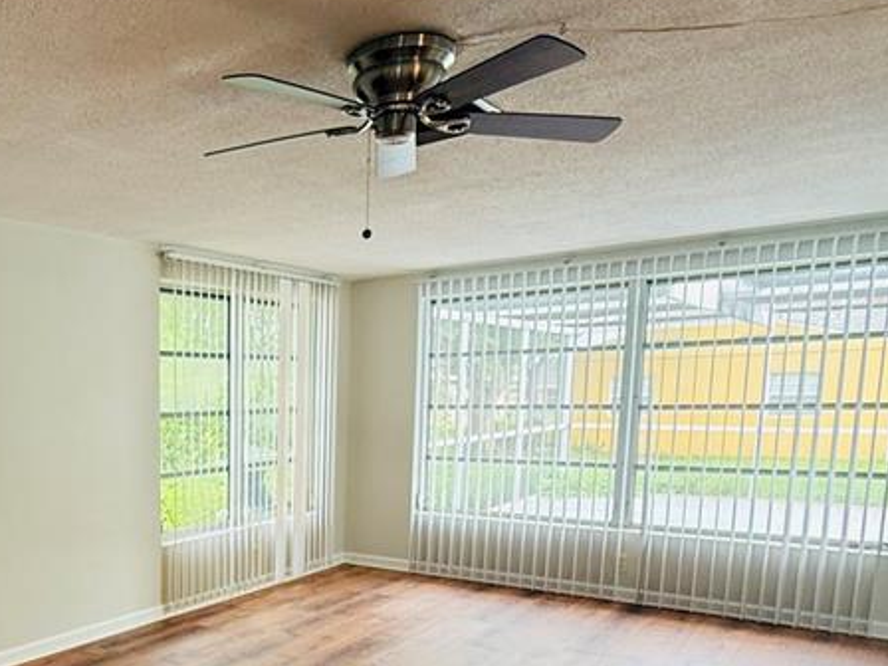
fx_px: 821
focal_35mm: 32
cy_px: 509
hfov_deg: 50.9
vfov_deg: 42.6
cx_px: 103
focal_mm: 2.22
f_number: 2.2
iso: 160
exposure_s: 1/99
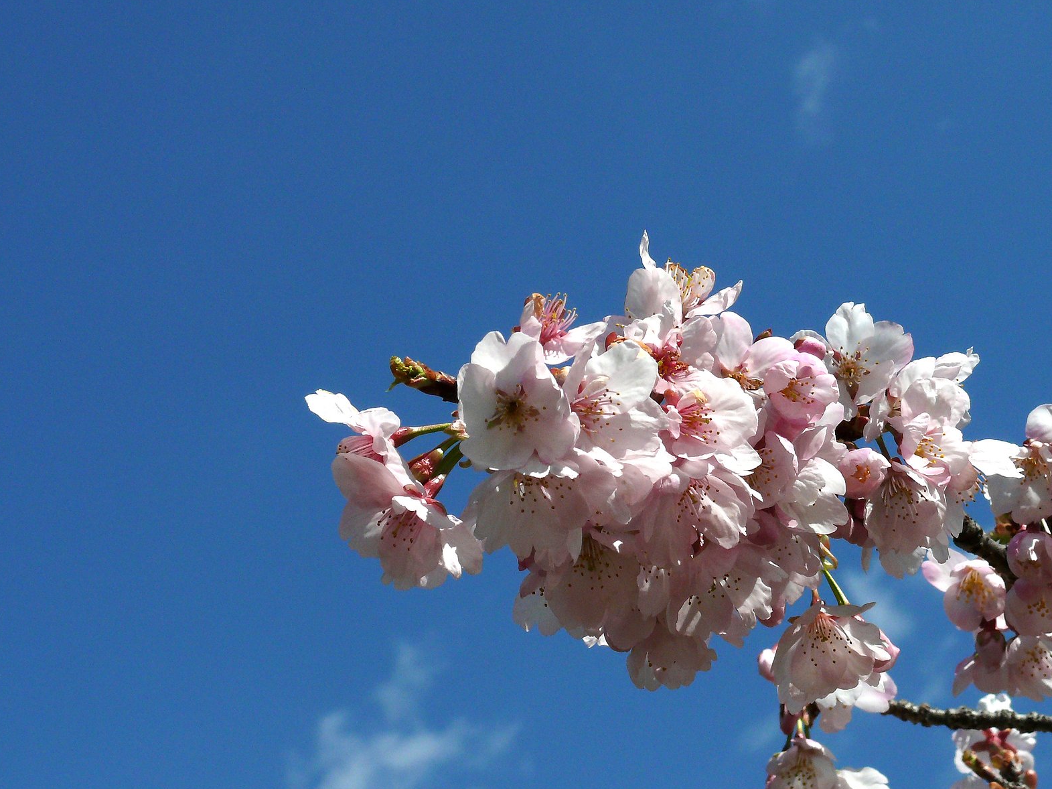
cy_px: 421
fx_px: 3130
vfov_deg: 14.4
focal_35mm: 103
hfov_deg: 19.0
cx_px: 667
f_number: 6.3
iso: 100
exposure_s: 1/1300
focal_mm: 16.6
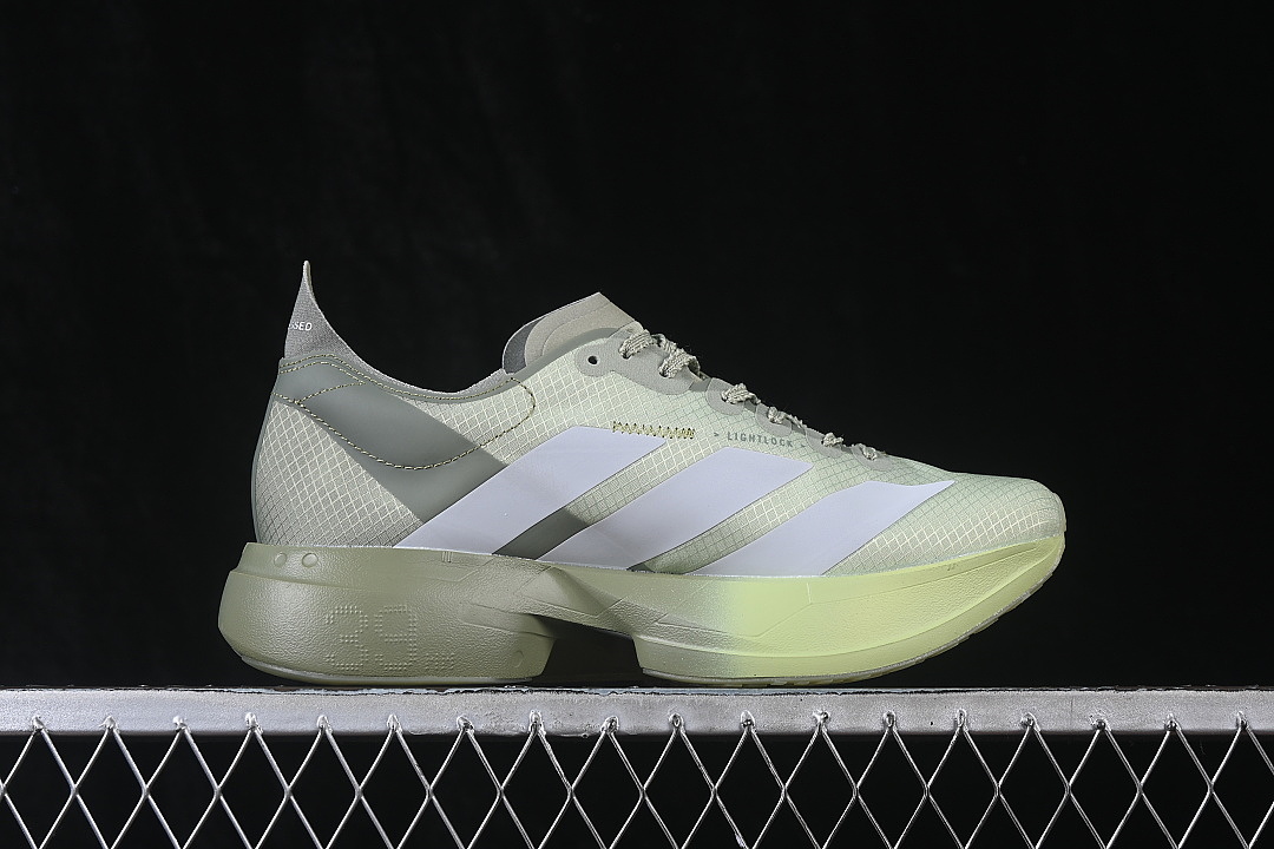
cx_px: 637
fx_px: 2654
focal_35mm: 75
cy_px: 424
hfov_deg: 27.0
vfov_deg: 18.2
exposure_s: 1/80
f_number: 8
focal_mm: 50
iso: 160
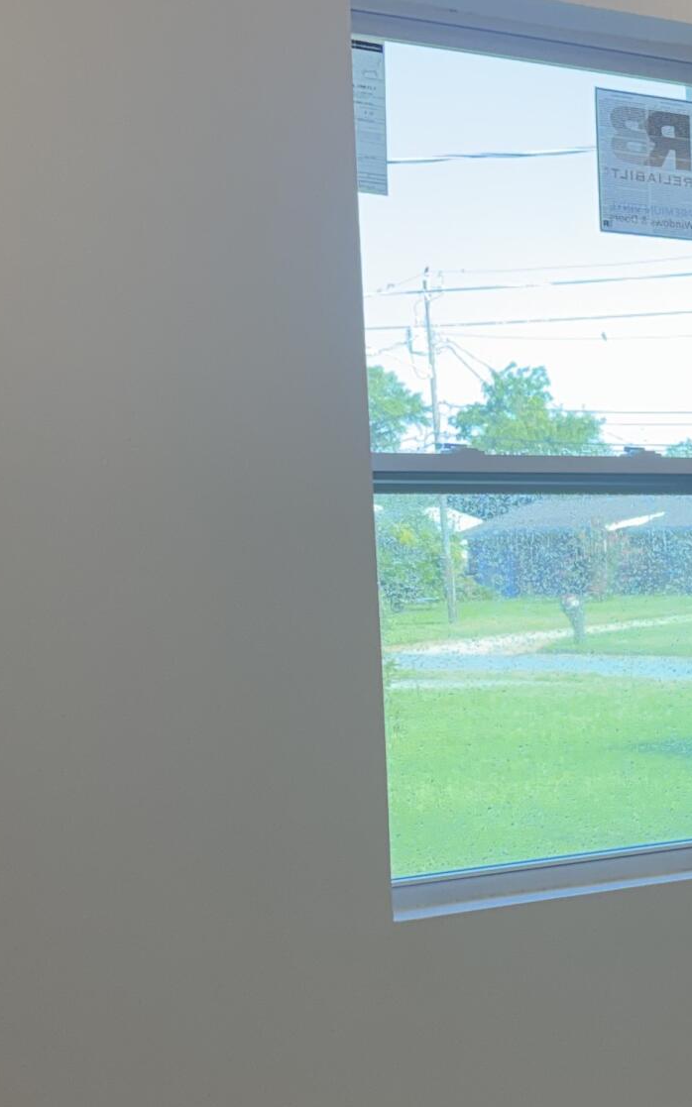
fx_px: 2233
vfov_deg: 27.8
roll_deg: +1.2
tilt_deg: -4.3
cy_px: 686
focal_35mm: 74
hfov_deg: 16.5
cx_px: 936
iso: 50
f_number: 1.6
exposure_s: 1/159
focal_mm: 5.96
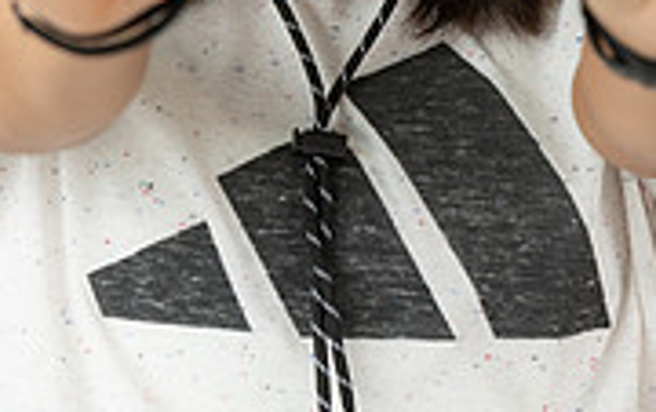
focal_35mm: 420
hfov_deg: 5.0
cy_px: -343
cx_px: 332
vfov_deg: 3.1
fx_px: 7518
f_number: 7.1
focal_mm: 165
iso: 64
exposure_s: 1/60
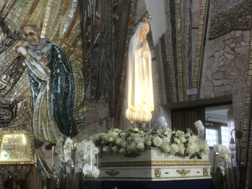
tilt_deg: +11.2
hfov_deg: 33.8
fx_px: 415
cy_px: 94
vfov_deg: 25.7
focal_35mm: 57
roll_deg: +0.5
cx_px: 126
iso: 250
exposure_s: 1/50
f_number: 2.8
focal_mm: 6.6
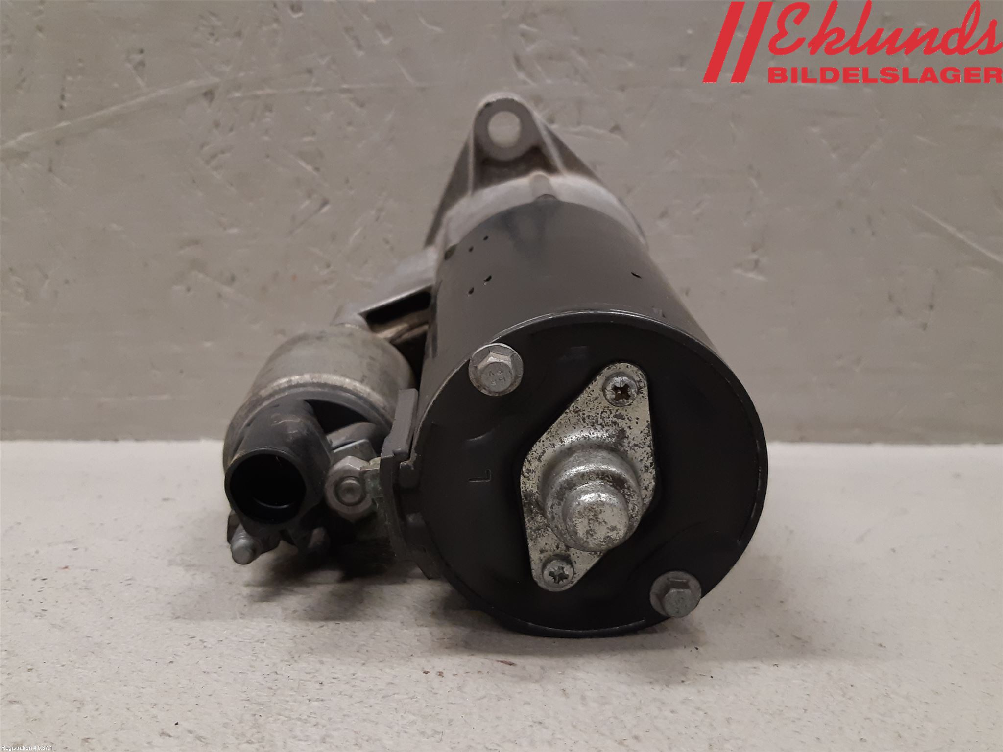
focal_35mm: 26
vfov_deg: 53.1
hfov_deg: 67.3
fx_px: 753
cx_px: 502
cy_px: 376
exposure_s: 1/50
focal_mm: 3.93
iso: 160
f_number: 1.7
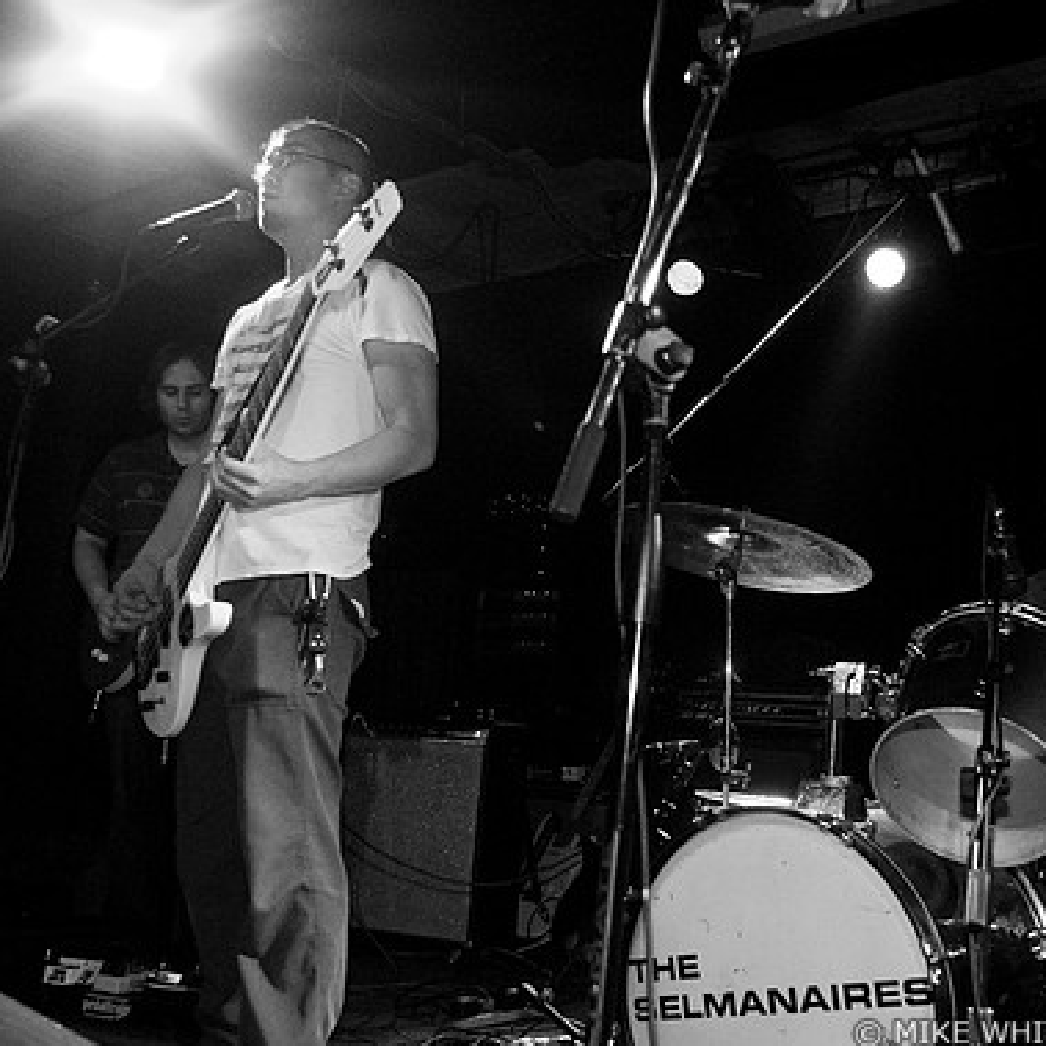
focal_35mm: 39
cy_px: 524
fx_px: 1333
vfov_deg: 42.8
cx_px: 668
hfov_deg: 42.4
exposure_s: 1/40
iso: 800
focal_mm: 20
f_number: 3.5
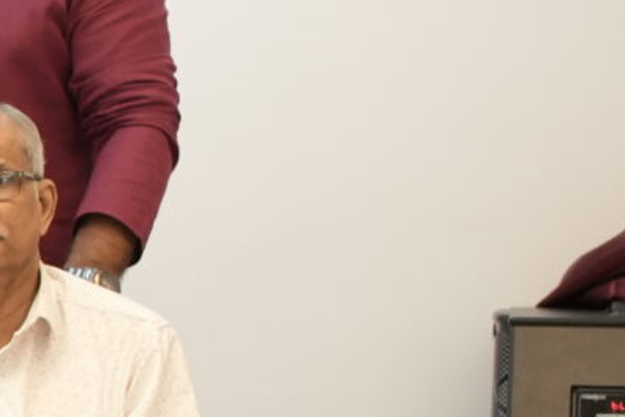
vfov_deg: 6.1
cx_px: -1356
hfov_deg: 7.7
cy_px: 479
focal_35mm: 226
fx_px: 3923
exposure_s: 1/100
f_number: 4
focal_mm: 35
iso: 1600
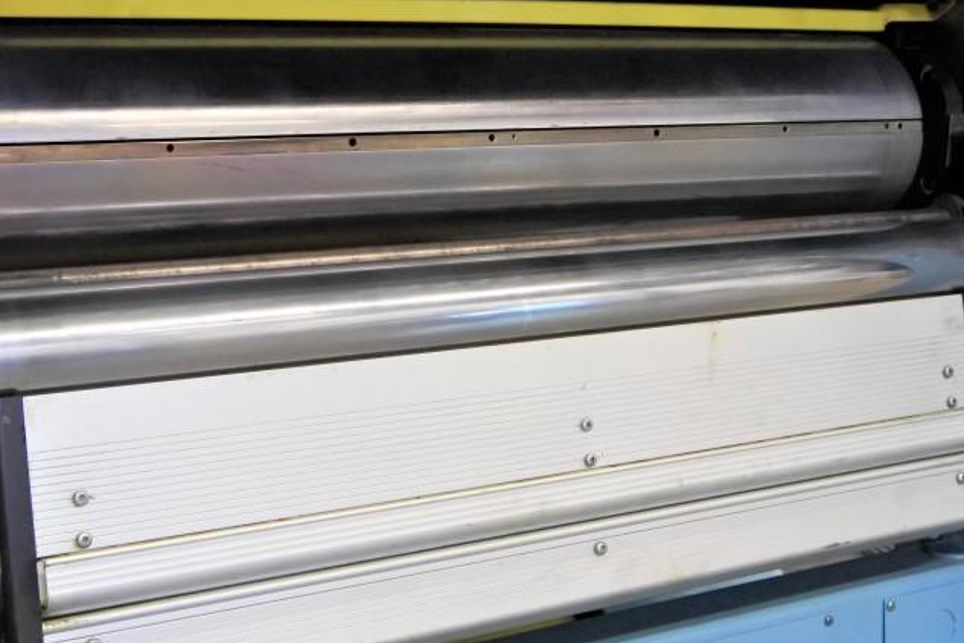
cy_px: 214
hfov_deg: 36.2
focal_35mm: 55
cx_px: 413
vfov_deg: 24.5
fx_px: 1473
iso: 1600
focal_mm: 12.8
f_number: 4.5
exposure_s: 1/60
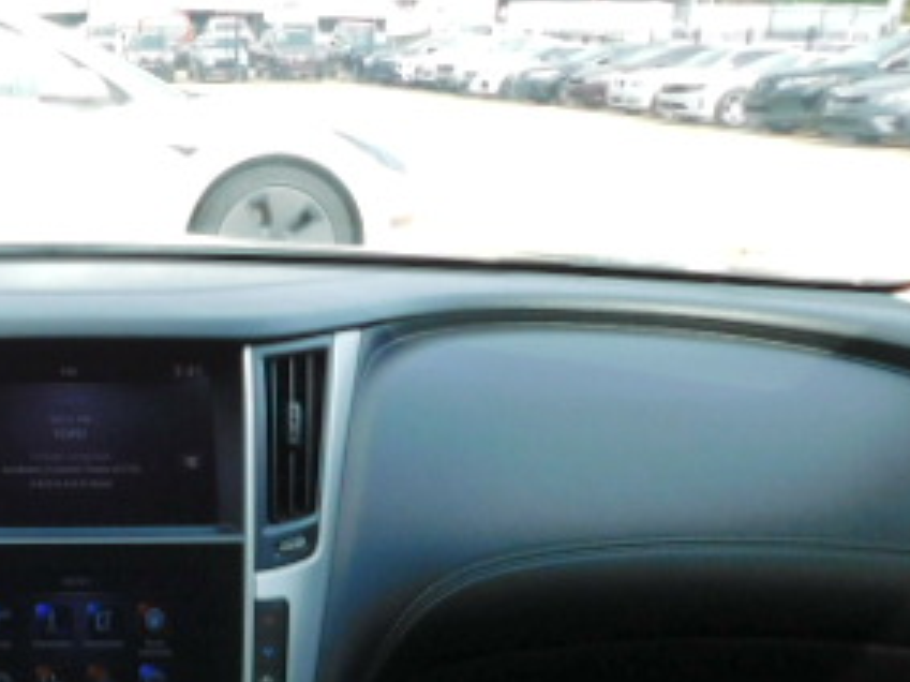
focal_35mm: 52
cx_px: 0
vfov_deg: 27.8
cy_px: 479
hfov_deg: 33.7
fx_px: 1366
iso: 125
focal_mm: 4
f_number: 3
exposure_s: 1/320
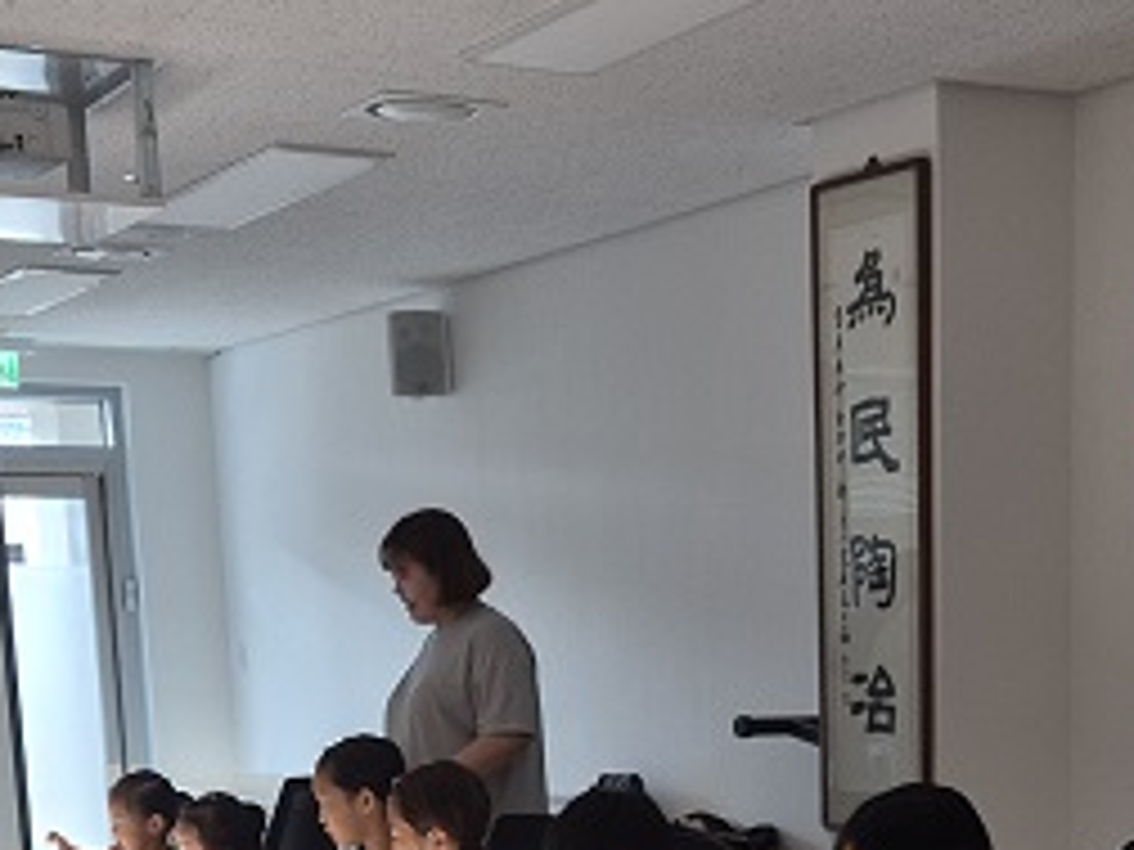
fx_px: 2391
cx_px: 819
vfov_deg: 19.0
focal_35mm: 73
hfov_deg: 26.4
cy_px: 1025
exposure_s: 1/120
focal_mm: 5.4
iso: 100
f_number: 1.8
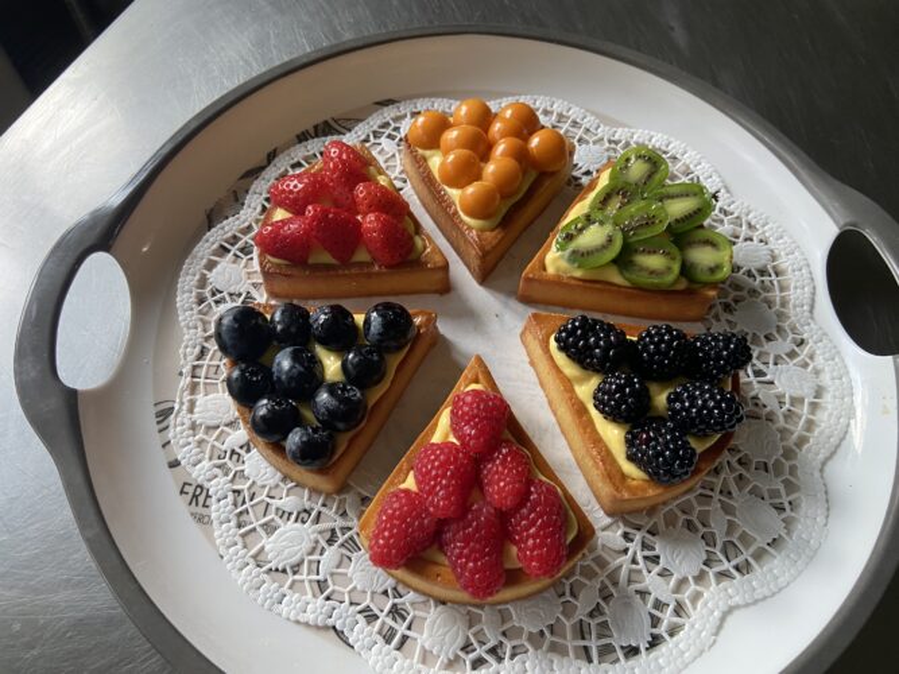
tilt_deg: -61.9
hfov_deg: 67.3
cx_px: 450
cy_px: 337
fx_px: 675
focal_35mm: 26
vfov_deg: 53.0
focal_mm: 4.25
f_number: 1.8
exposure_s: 1/72
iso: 125
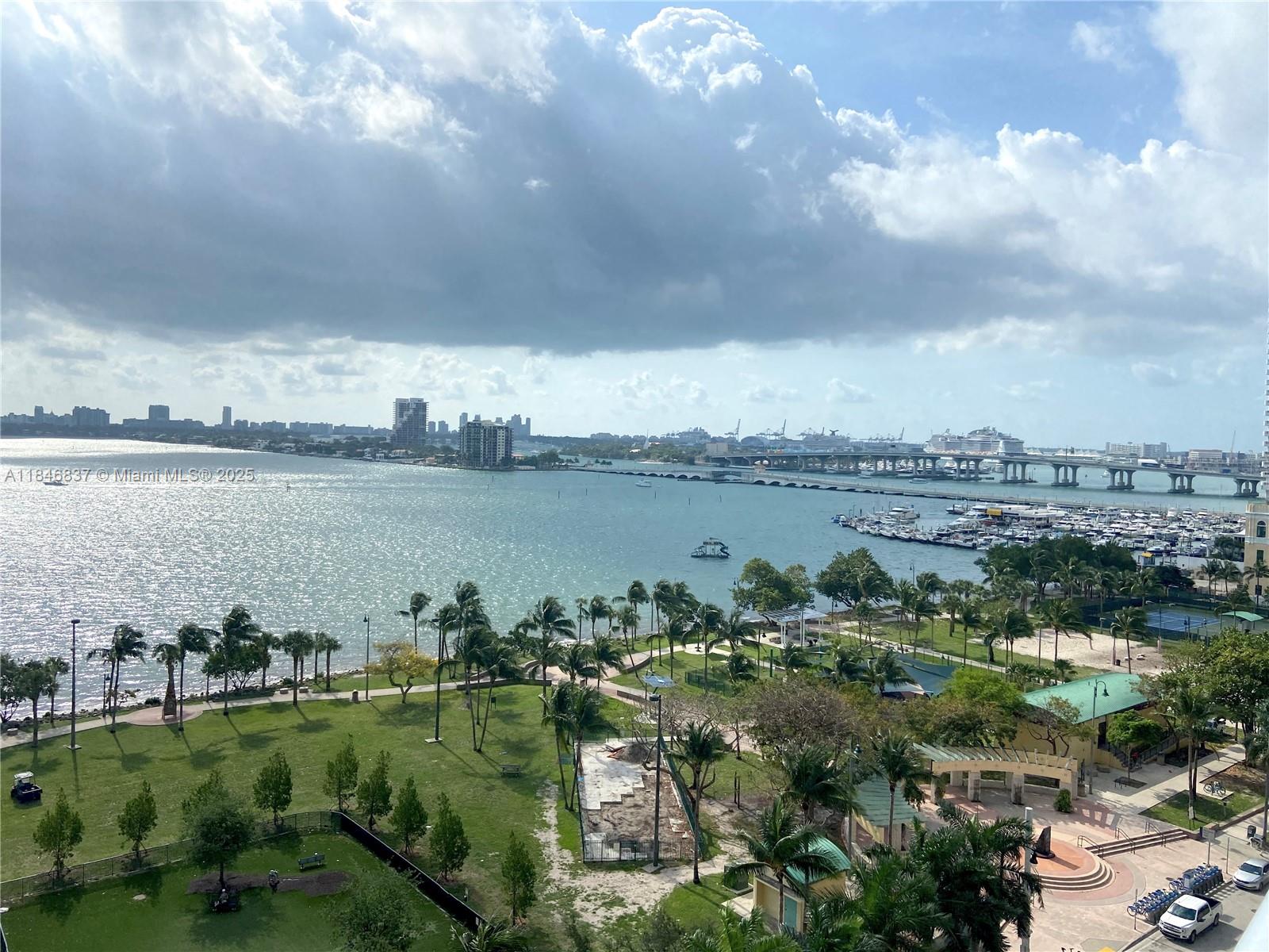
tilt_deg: -1.8
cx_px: 634
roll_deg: -2.8
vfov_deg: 53.1
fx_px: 953
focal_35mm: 26
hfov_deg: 67.3
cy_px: 476
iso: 32
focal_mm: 4.25
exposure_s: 1/5495
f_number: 1.8
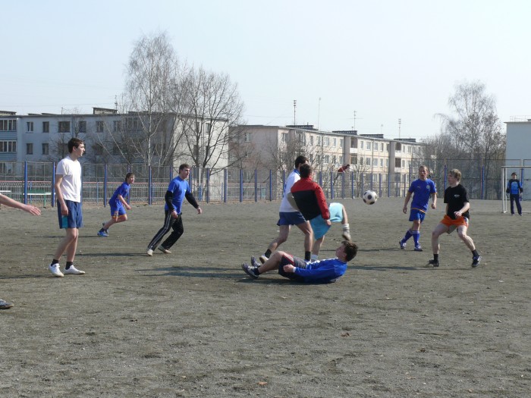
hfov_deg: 30.7
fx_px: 966
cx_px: 266
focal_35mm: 63
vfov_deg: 23.3
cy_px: 199
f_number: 5.6
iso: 100
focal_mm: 10.3
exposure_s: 1/320
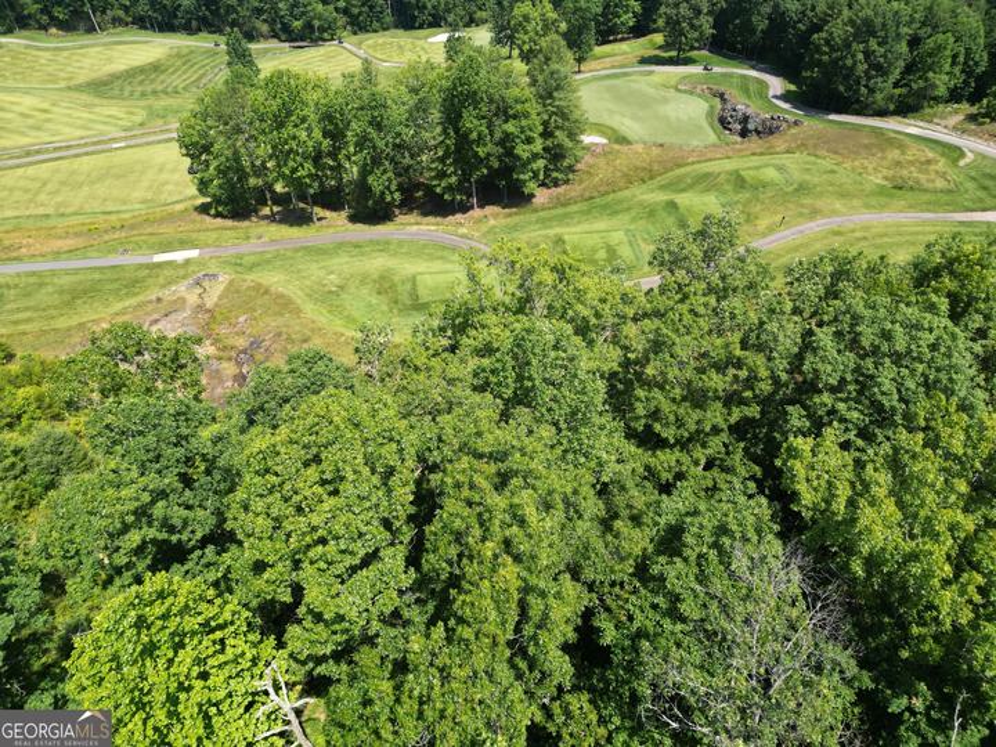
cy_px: 374
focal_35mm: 24
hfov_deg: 71.6
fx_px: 691
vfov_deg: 56.8
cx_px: 498
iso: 100
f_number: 1.7
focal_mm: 6.72
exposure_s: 1/1250
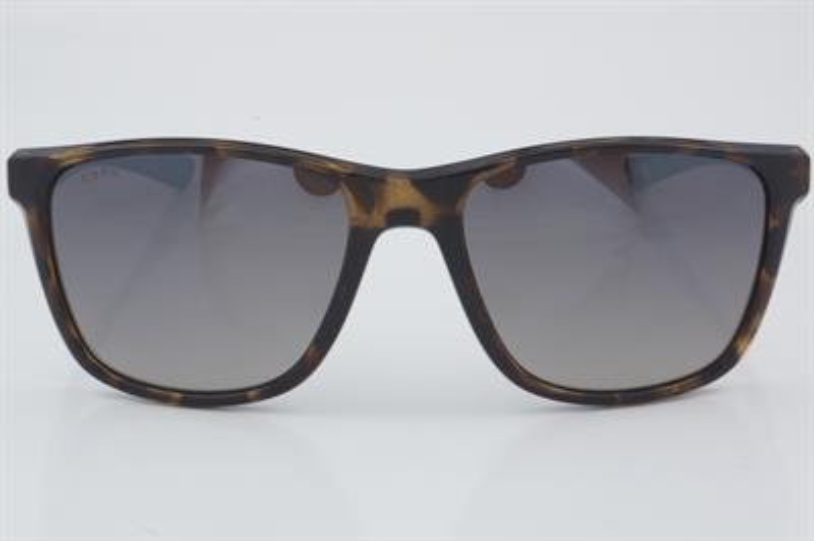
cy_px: 270
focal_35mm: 82
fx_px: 1864
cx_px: 407
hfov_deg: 24.6
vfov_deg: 16.5
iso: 100
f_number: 32
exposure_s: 1/3
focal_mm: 55
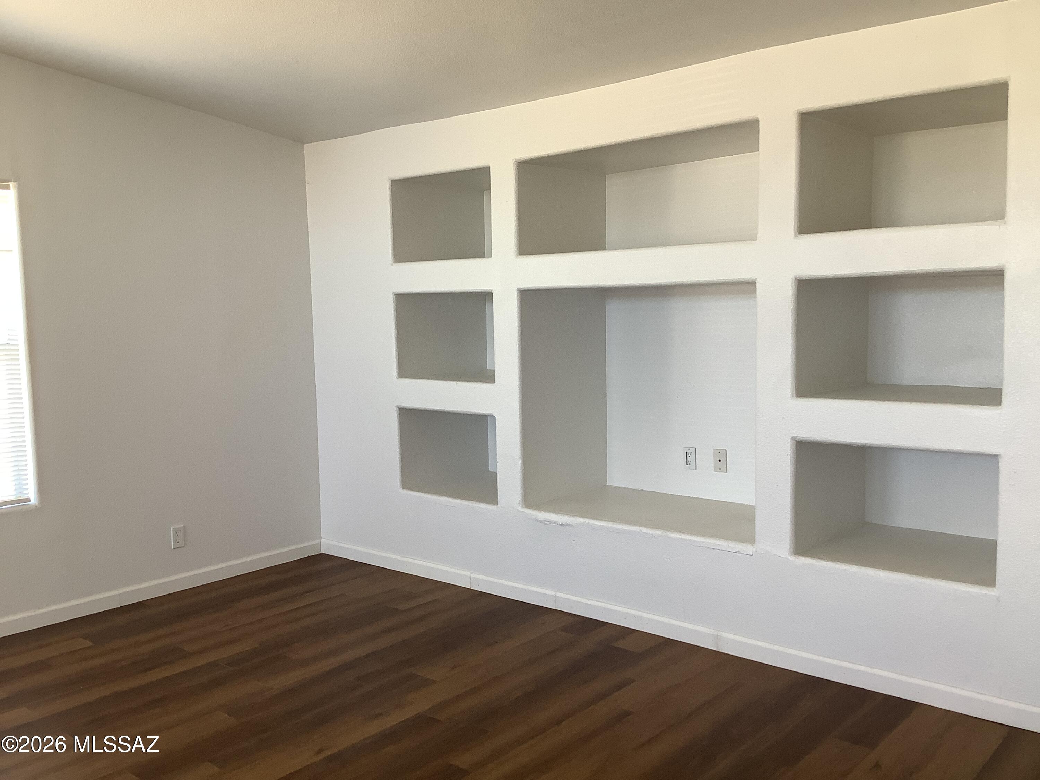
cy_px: 390
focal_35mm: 31
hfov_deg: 58.4
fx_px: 931
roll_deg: +2.1
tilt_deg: -5.8
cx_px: 520
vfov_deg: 45.4
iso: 64
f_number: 2.4
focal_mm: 3.3
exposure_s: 1/60
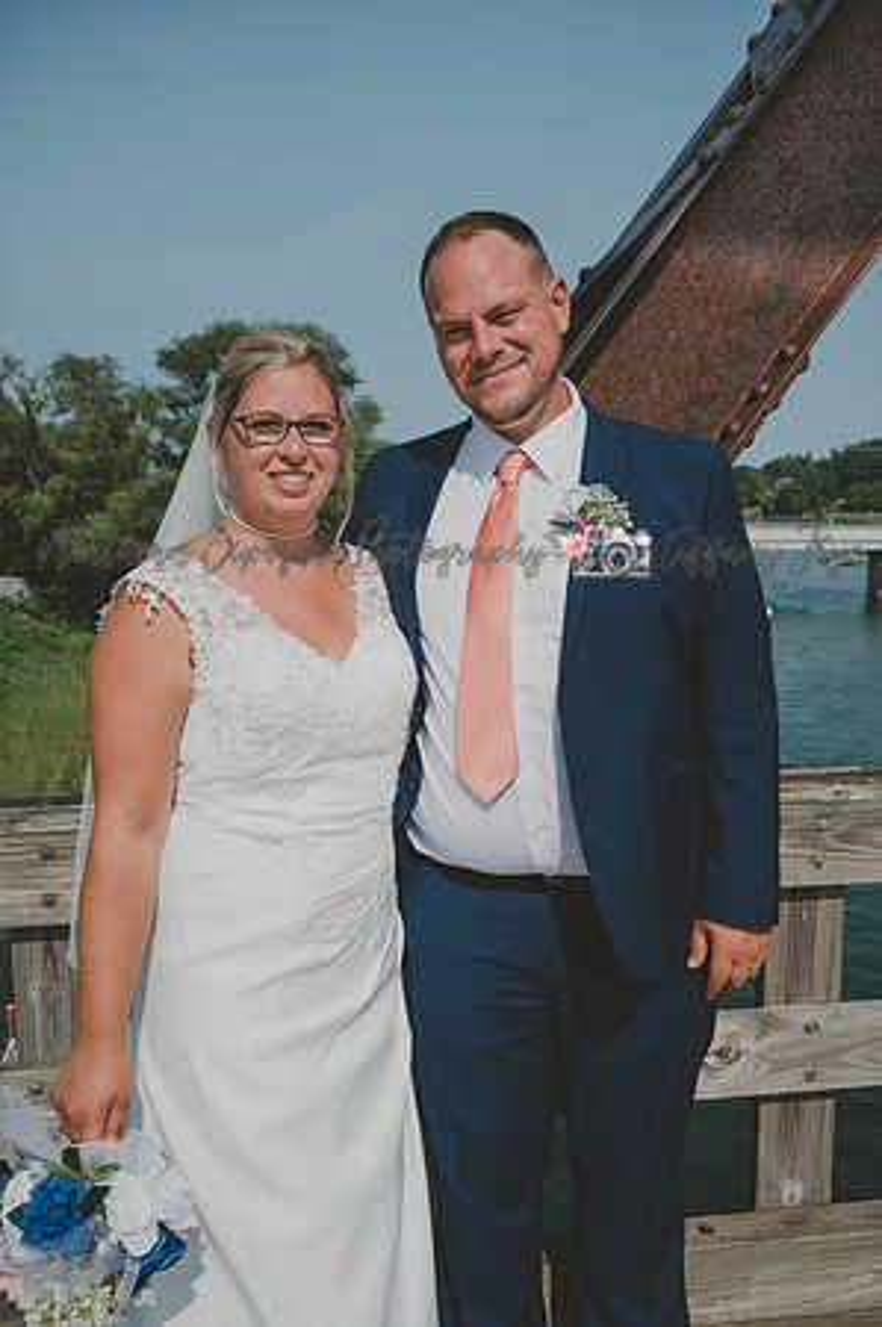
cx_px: 441
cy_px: 664
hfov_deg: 39.9
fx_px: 1215
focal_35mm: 33
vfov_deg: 57.3
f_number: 7.1
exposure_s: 1/400
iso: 100
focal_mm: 33
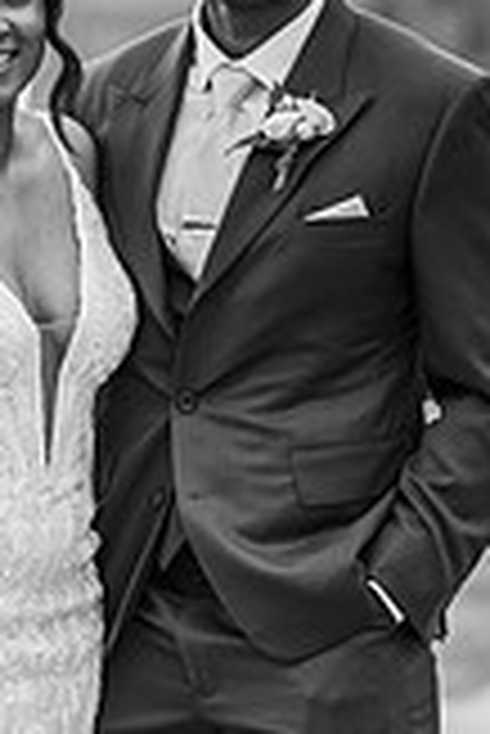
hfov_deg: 5.9
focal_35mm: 234
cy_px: 630
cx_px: 133
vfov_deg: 8.8
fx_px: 4767
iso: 100
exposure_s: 1/1600
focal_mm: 85
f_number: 2.2
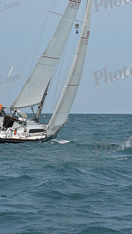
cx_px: 57
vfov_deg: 16.6
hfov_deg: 9.5
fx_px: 796
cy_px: 41
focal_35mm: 128
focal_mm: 70
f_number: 11
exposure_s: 1/800
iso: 250
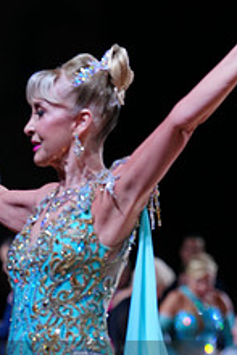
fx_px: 3066
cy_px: 395
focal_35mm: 311
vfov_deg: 6.6
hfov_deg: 4.4
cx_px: -17
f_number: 2.8
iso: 640
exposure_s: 1/500
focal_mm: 118
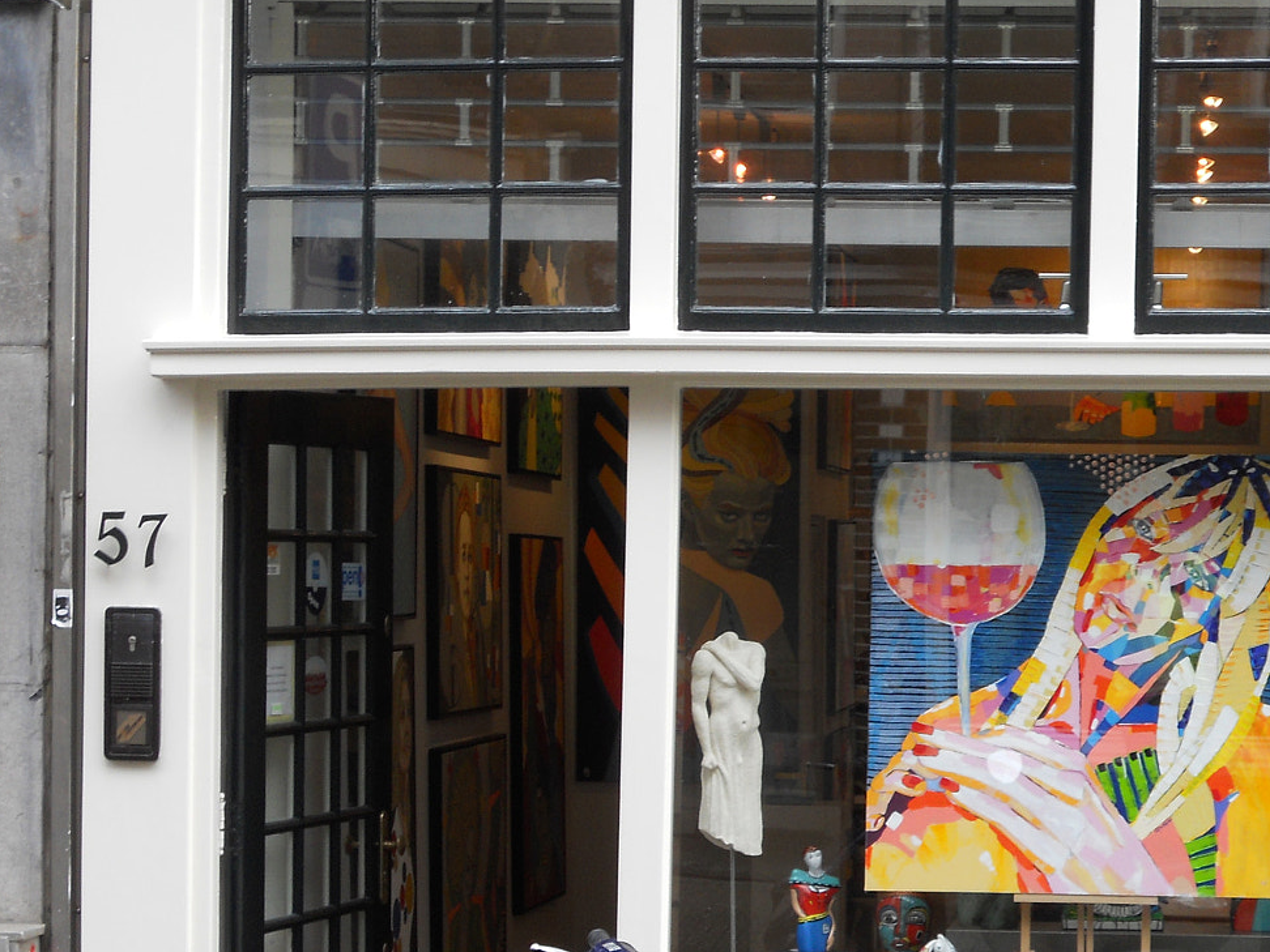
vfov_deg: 13.8
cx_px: 926
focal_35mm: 107
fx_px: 3926
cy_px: 619
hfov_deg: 18.3
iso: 80
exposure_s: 1/40
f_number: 5.3
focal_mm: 11.7
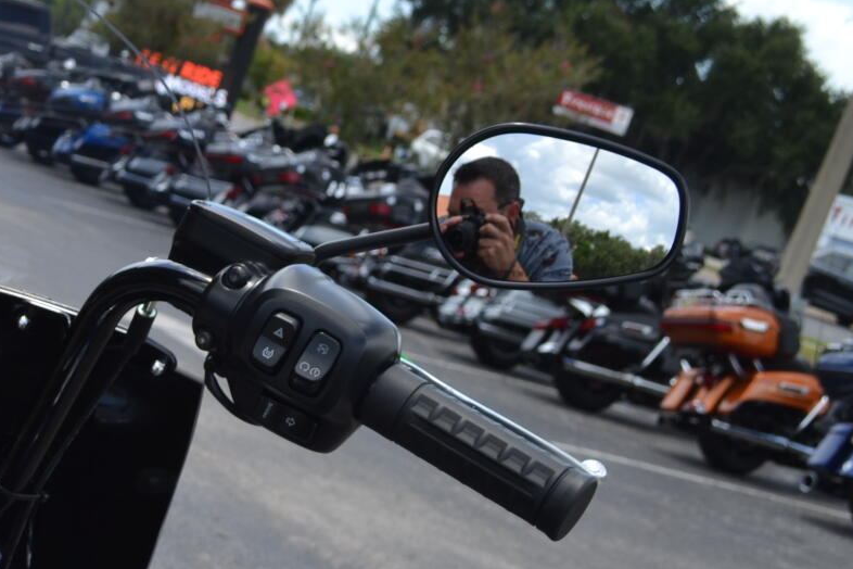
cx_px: -189
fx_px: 1990
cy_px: 617
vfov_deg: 15.8
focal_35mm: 84
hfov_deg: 22.2
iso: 100
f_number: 7.1
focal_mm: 22
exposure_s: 1/200
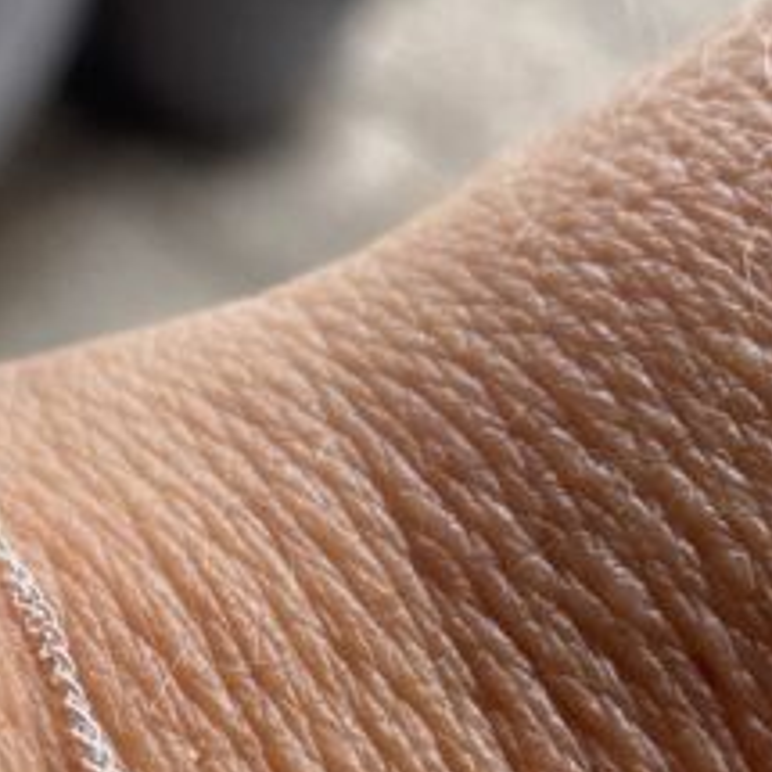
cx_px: 233
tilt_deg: -49.4
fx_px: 2347
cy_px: 684
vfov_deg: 18.4
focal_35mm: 93
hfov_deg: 18.6
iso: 64
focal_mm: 4.25
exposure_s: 1/111
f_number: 1.8
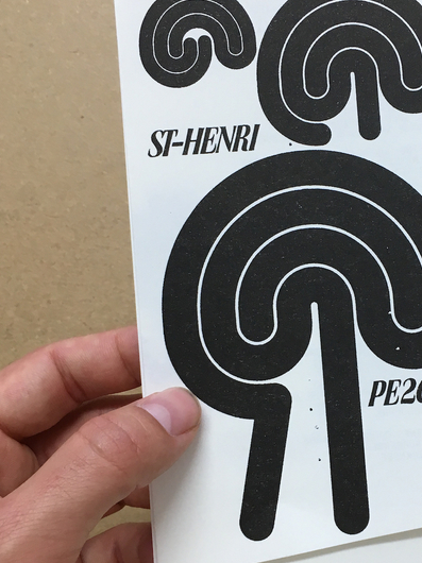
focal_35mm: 51
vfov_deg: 37.5
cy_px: 312
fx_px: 830
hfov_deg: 28.1
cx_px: 322
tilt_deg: -82.6
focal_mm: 4.15
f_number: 2.2
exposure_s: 1/33
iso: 32
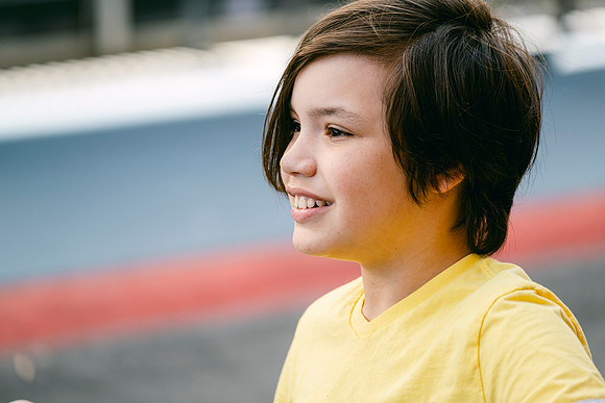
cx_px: 302
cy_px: 202
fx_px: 3261
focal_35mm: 194
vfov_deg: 7.1
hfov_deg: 10.6
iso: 160
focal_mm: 129.2
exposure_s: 1/170
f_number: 2.8
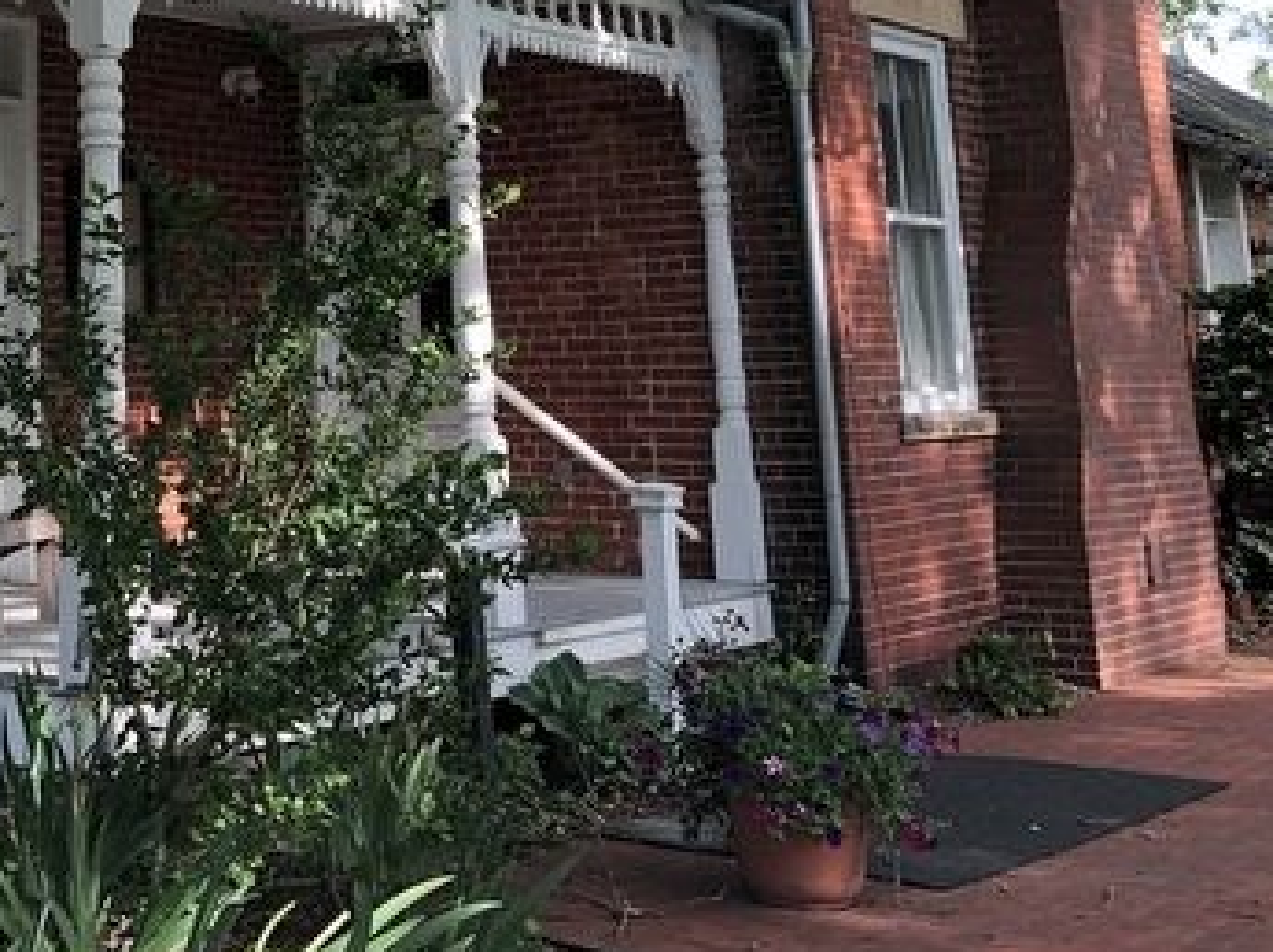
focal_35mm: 65
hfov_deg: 28.7
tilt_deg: +12.6
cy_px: -89
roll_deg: +1.5
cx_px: 133
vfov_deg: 21.4
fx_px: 2388
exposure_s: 1/141
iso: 20
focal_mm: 4
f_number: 1.8
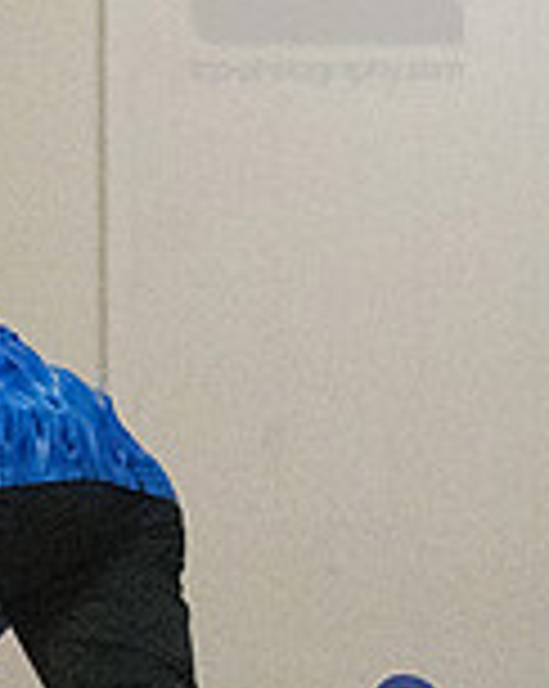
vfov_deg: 3.6
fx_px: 11071
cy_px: 544
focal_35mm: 544
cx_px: -310
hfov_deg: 2.8
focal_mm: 102
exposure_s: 1/1250
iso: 10000
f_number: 4
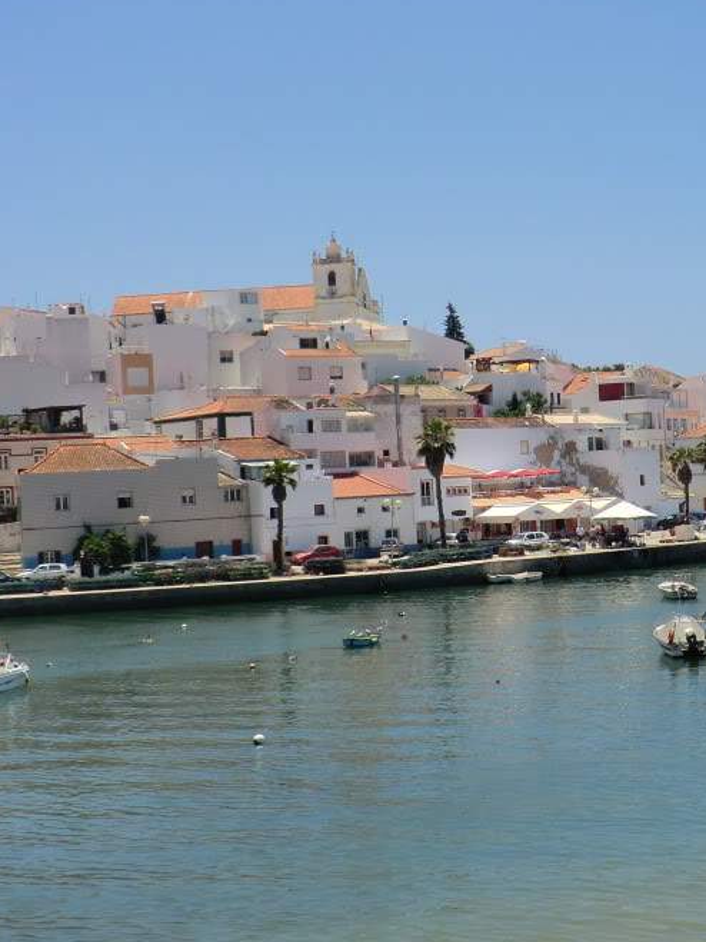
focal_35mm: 73
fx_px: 1986
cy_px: 440
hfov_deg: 20.0
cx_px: 537
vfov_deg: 26.7
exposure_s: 1/200
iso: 64
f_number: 9.3
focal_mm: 8.4
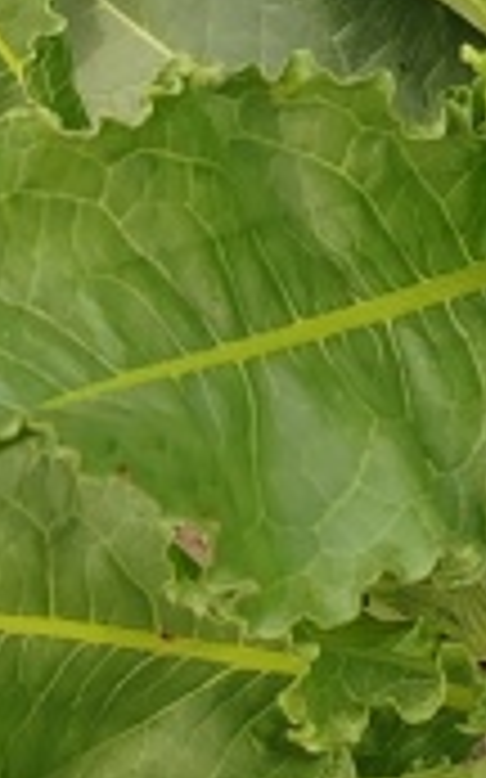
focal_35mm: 177
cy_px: -34
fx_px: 3754
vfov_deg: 11.7
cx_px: 891
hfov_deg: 7.2
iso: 50
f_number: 1.8
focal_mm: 6.14
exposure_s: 1/270
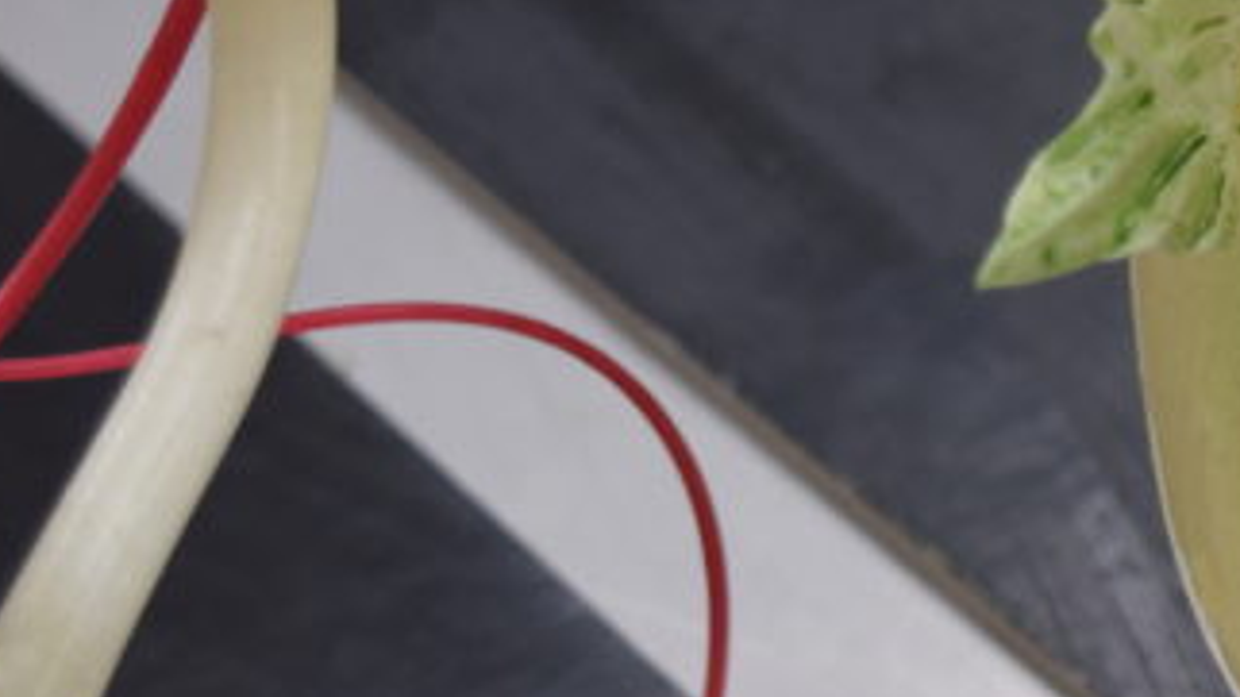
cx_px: 1483
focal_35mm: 200
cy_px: -60
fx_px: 6575
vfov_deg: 6.0
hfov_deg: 10.6
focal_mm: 40
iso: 400
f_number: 4.8
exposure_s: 1/160
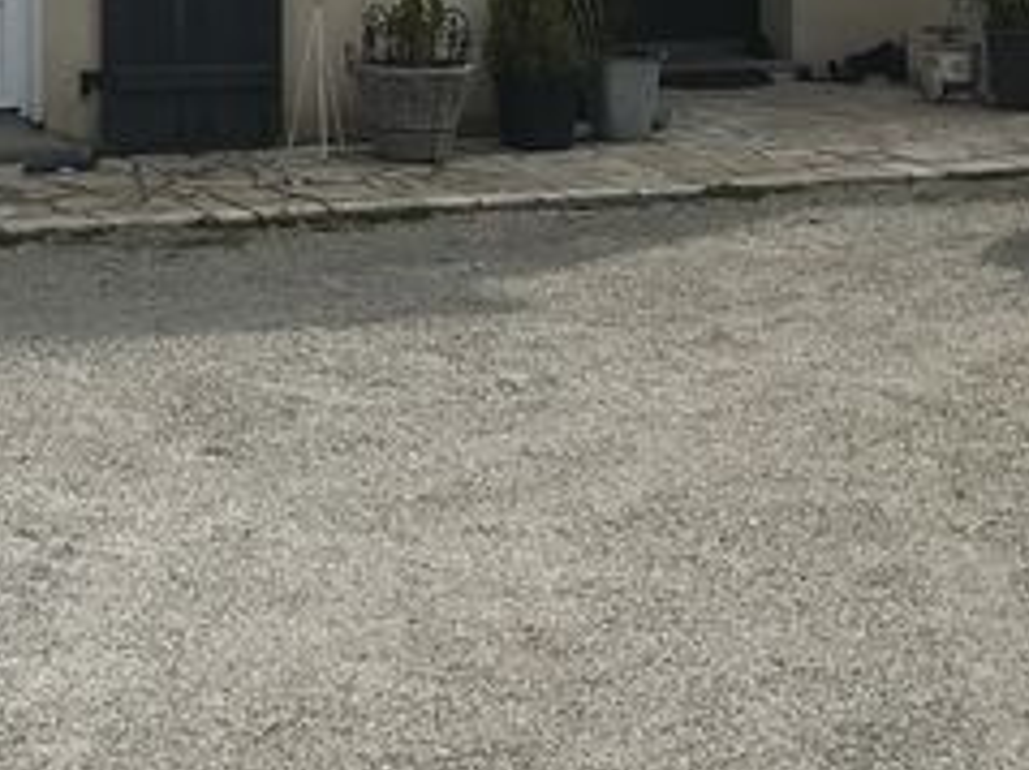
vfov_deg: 11.8
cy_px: -529
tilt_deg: -0.9
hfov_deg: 16.3
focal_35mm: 117
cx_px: -103
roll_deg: +1.0
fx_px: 3476
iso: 20
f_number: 1.8
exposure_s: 1/2740
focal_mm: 3.99
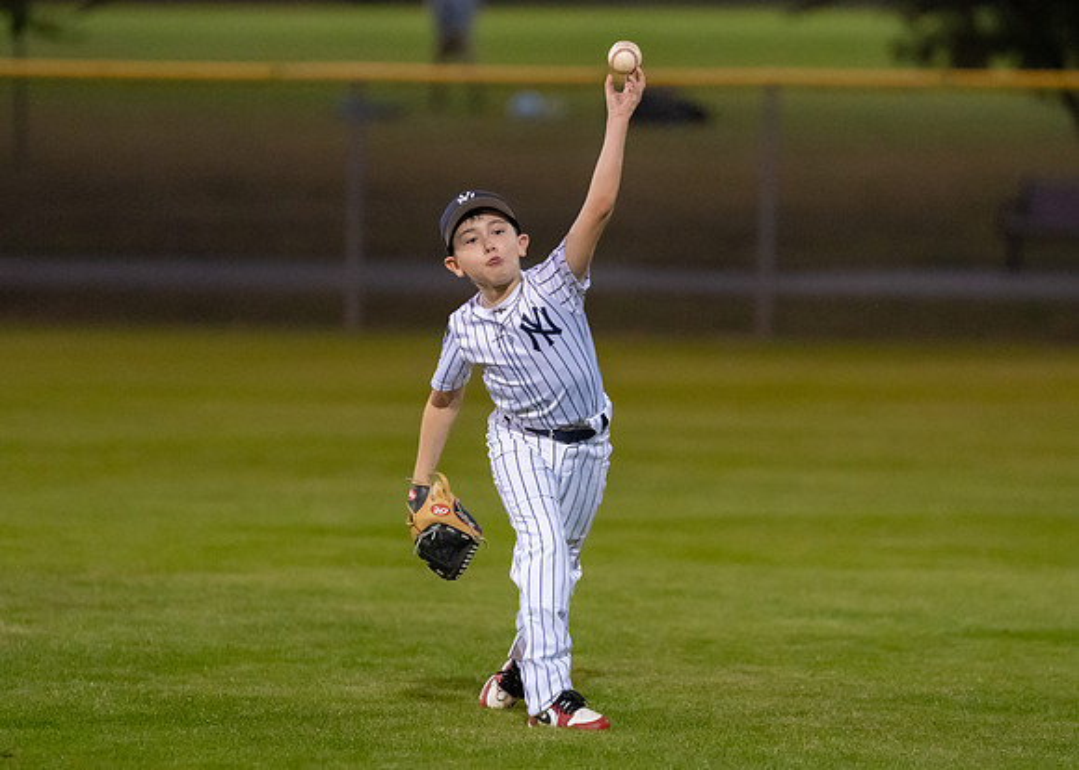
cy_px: 347
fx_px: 9842
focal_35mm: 321
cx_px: 567
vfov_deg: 4.5
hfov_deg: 6.3
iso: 4000
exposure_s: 1/1000
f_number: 2.8
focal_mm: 200
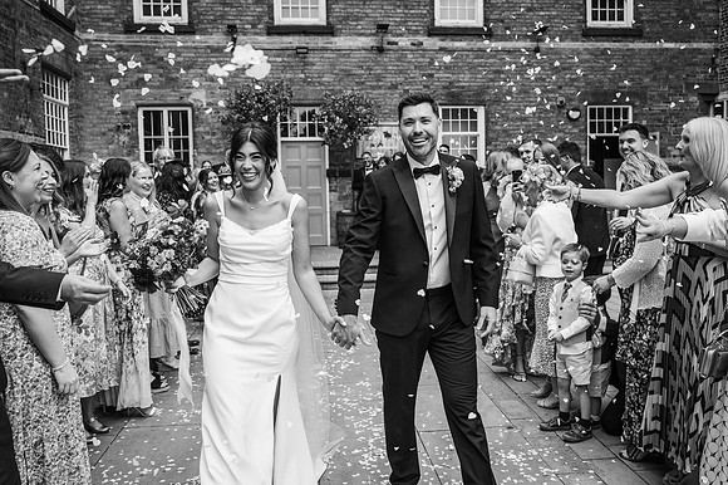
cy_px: 230
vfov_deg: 40.9
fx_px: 649
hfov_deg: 58.5
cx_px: 383
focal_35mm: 32
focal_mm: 30.5
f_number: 4
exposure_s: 1/800
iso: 560
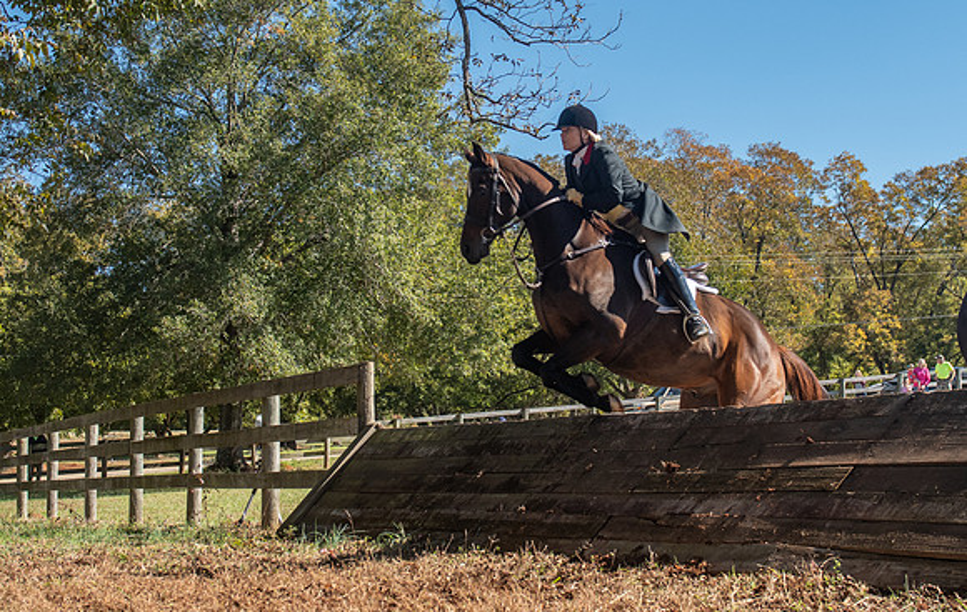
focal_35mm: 61
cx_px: 486
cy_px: 266
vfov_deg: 21.4
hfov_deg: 33.3
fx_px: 1619
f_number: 4
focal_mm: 32
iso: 400
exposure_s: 1/320
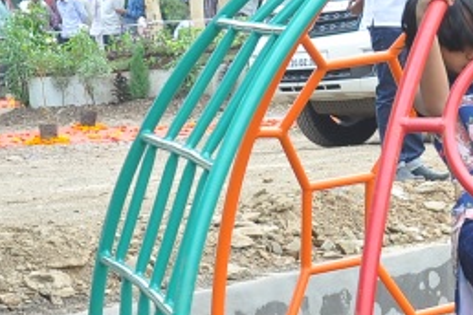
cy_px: 247
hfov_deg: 9.6
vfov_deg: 6.6
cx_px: 752
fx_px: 2732
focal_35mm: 208
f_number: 6.3
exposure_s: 1/100
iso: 200
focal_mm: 35
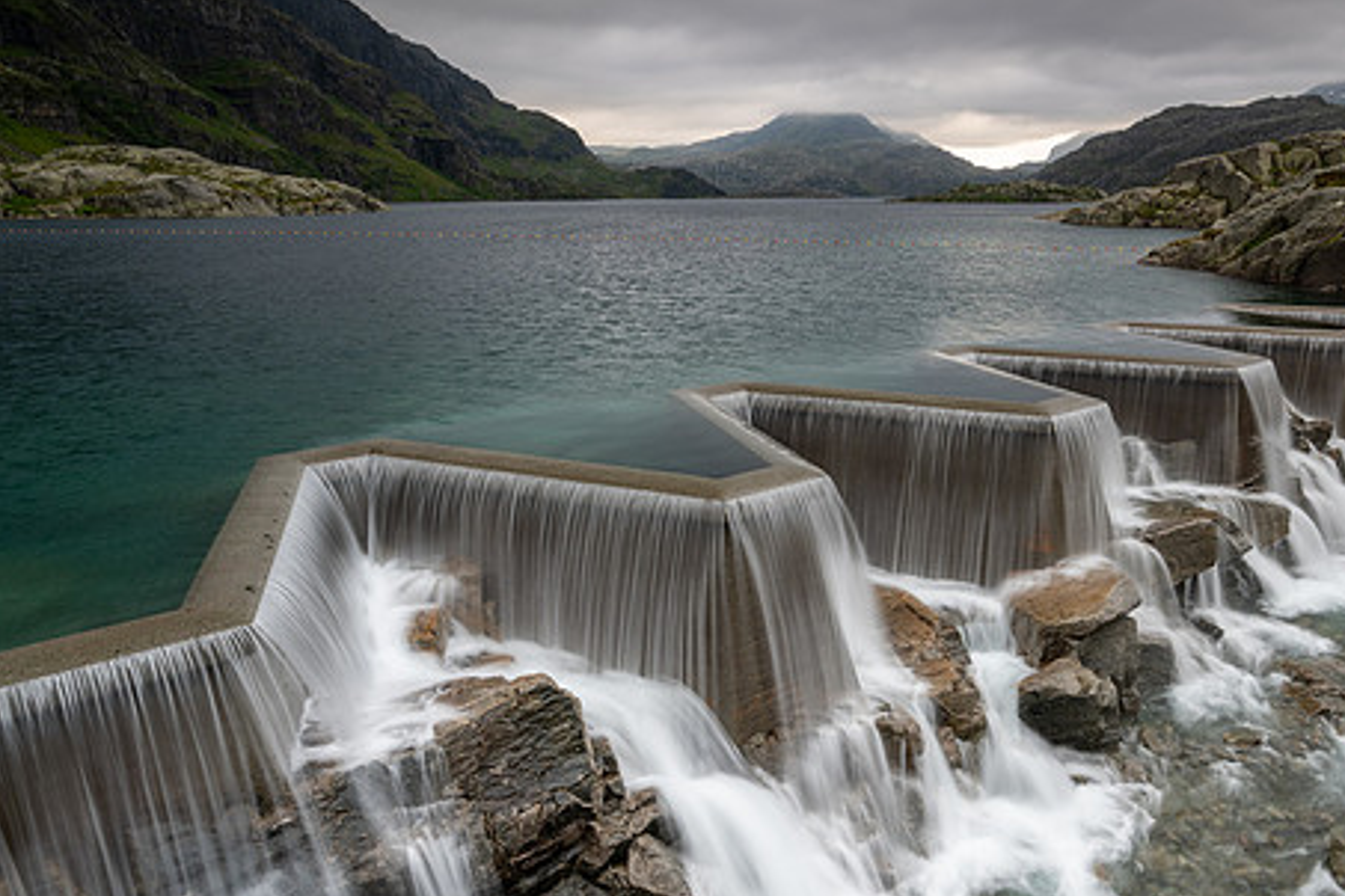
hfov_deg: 66.7
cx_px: 812
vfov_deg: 47.9
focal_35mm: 27
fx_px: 1009
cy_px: 488
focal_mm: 20.5
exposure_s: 1/2.5
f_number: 10
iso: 100
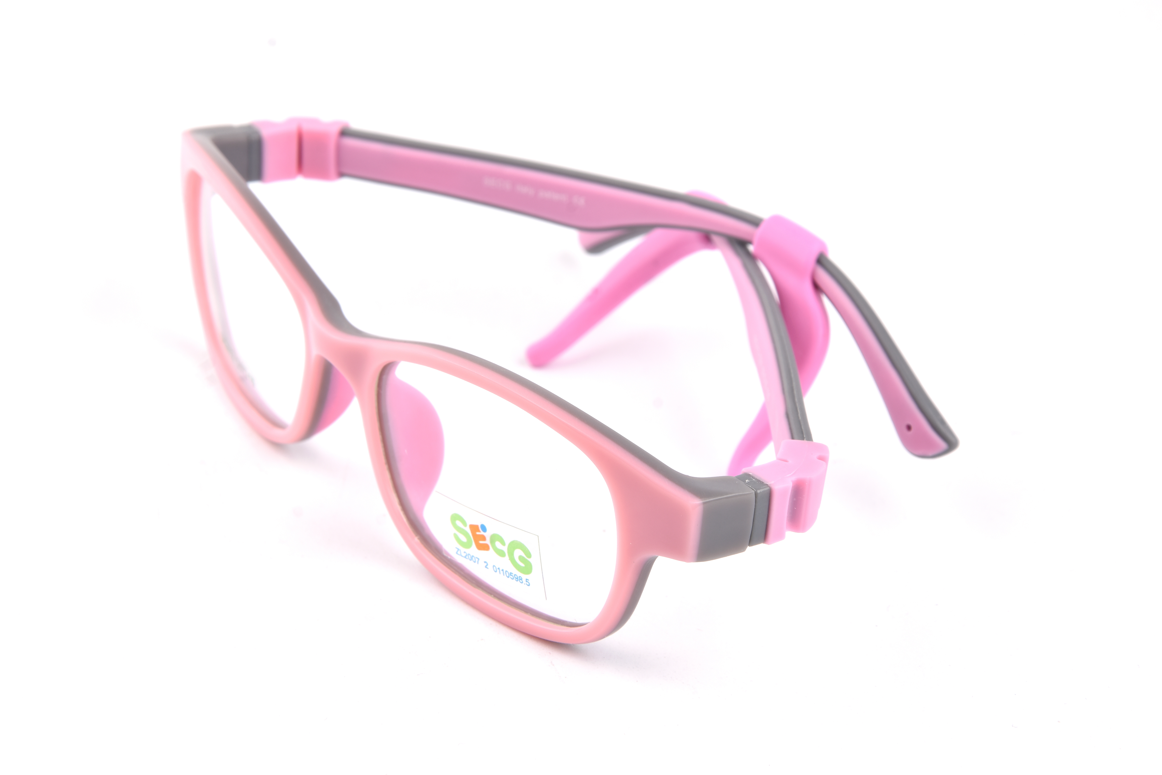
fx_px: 4115
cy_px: 388
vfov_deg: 10.8
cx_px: 581
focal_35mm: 128
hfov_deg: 16.1
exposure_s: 1/60
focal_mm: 85
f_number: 13
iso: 100
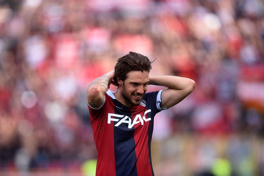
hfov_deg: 4.1
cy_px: 88
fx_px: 3669
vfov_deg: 2.8
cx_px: 132
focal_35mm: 500
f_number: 5.6
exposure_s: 1/1250
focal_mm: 500
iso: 1250
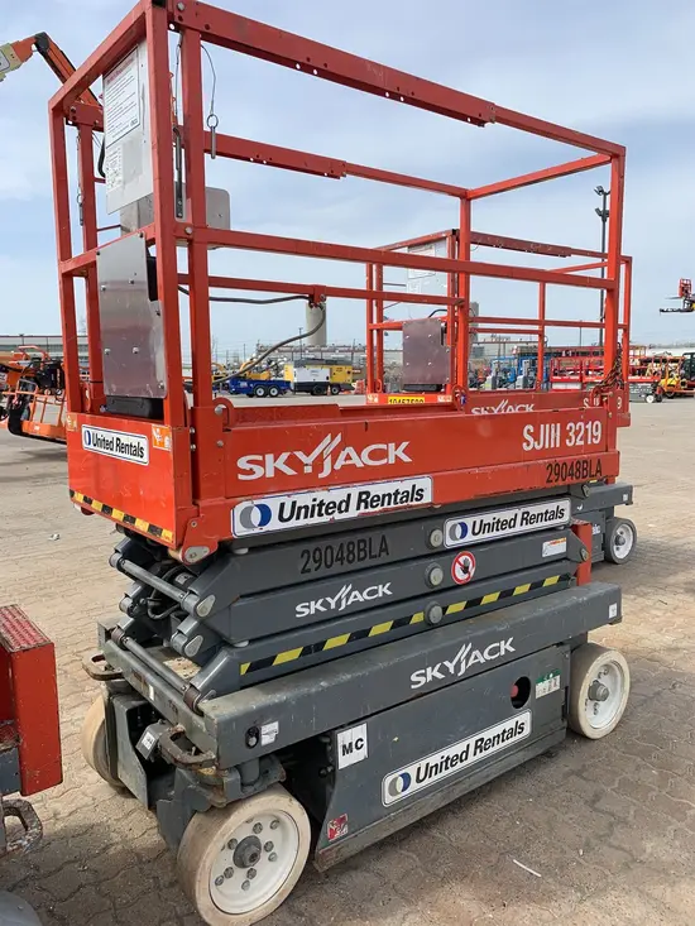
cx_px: 348
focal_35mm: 26
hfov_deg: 53.1
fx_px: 696
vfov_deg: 67.3
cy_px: 463
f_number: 1.8
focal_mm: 4.25
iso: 25
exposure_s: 1/2160
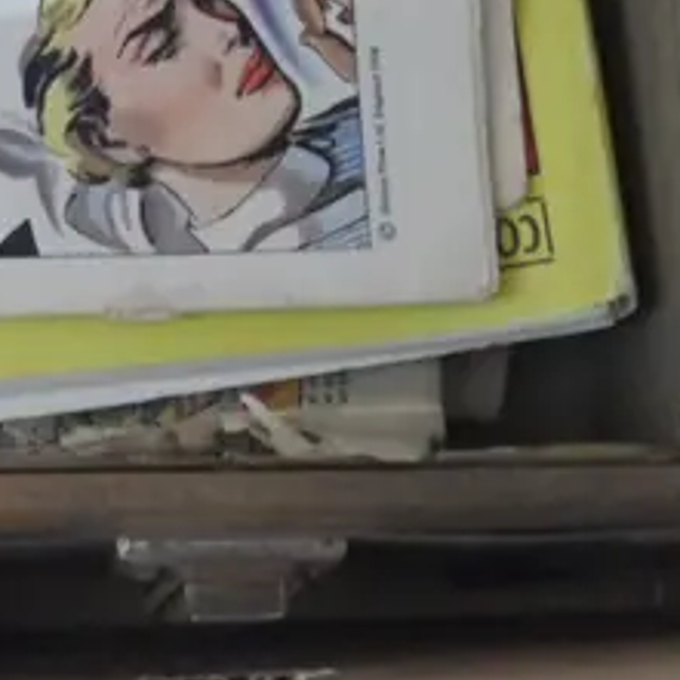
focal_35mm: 188
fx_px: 4178
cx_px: -452
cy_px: -274
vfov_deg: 9.1
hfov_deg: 9.0
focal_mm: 23
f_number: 5.1
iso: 3200
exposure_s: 1/10
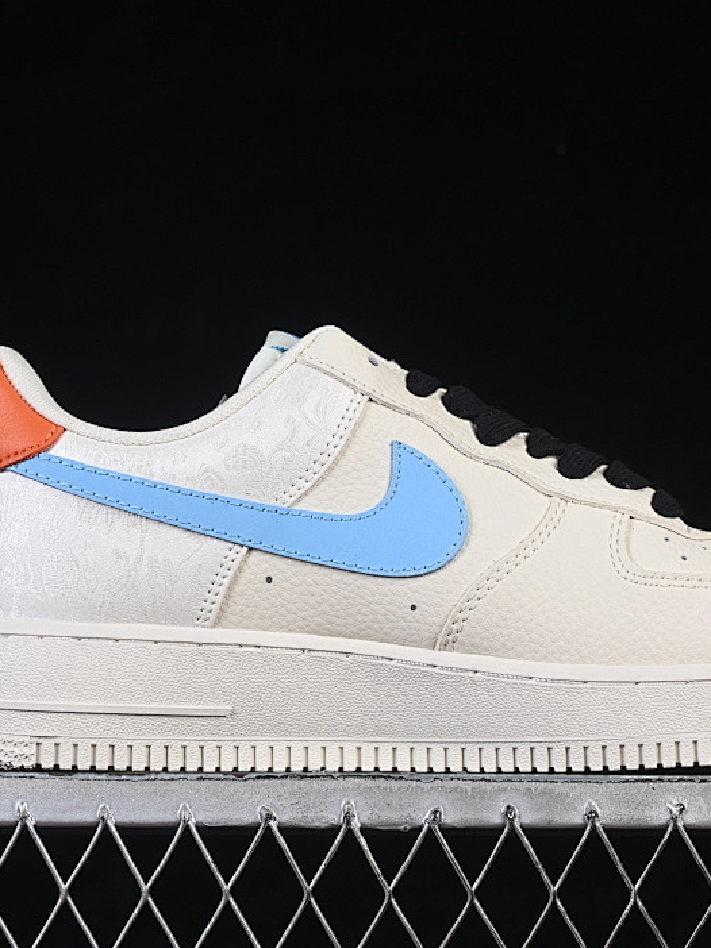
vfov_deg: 17.7
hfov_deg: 13.3
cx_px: 420
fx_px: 3042
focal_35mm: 111
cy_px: 470
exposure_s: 1/80
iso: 160
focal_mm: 50
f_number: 8
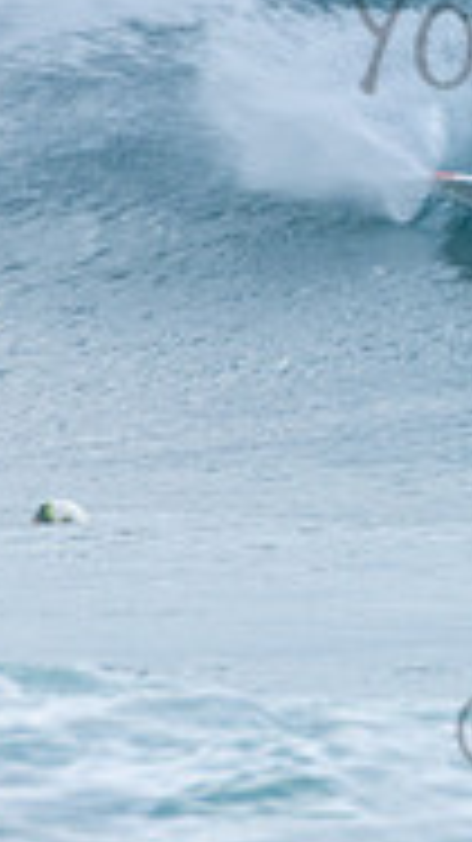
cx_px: 805
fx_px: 52046
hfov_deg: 0.5
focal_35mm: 2336
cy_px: -16
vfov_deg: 0.9
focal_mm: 480
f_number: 11
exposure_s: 1/80
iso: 100
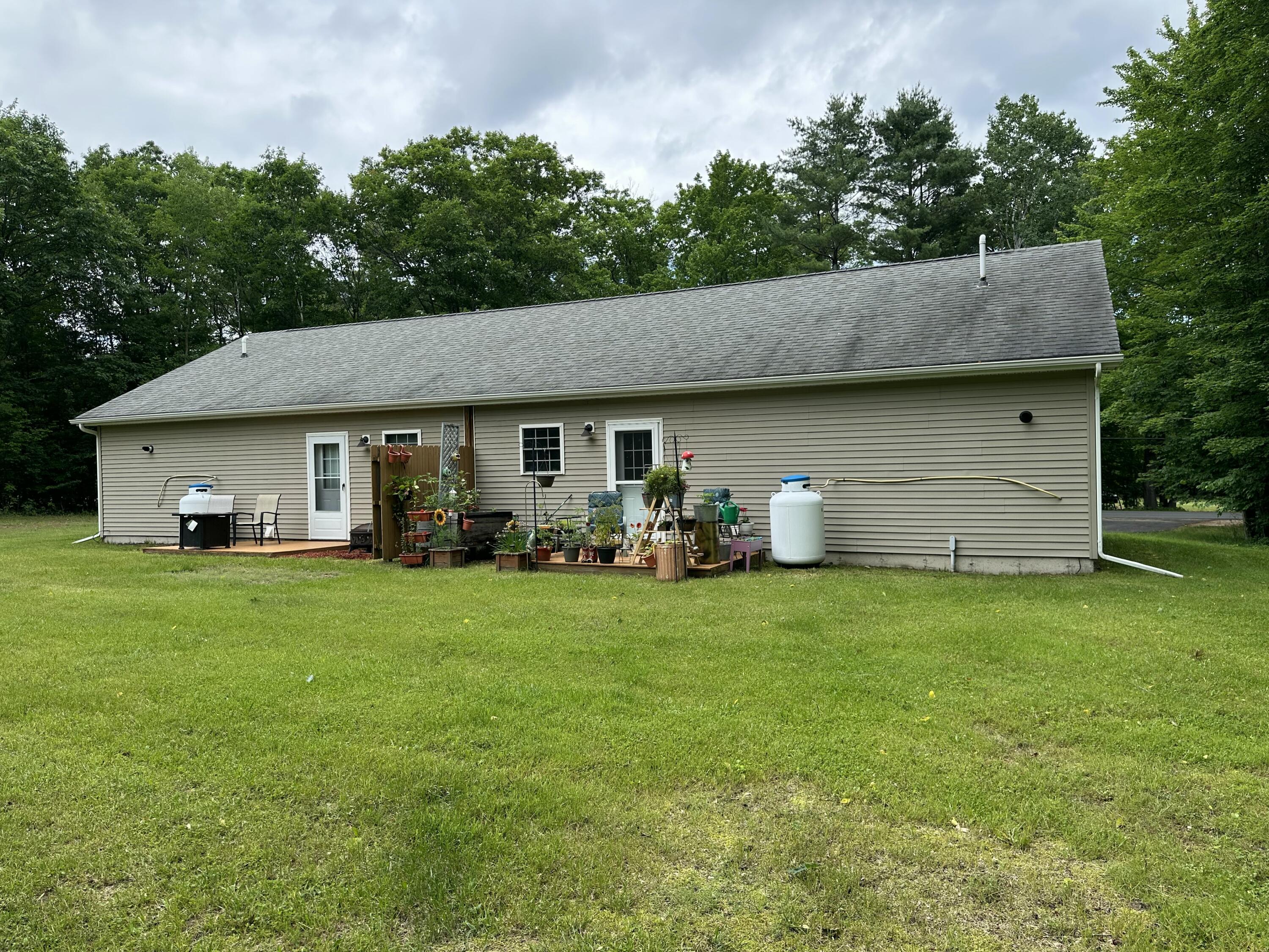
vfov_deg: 56.8
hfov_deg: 71.6
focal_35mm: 24
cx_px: 634
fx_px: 880
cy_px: 476
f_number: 1.78
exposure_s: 1/1131
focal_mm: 6.86
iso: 80
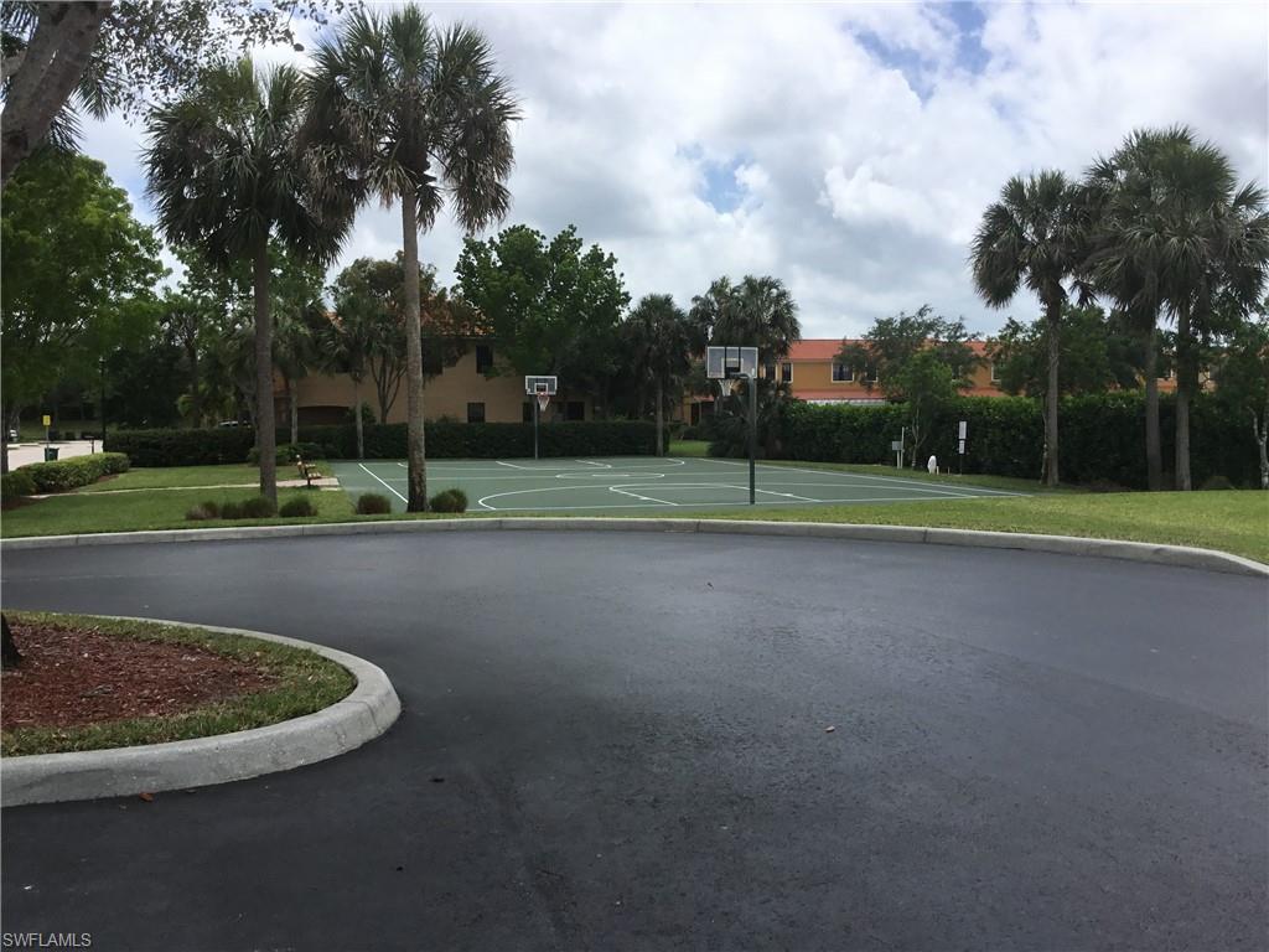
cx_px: 634
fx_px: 1136
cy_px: 476
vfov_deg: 45.4
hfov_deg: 58.4
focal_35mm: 31
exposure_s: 1/2146
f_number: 2.4
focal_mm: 3.3
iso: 25
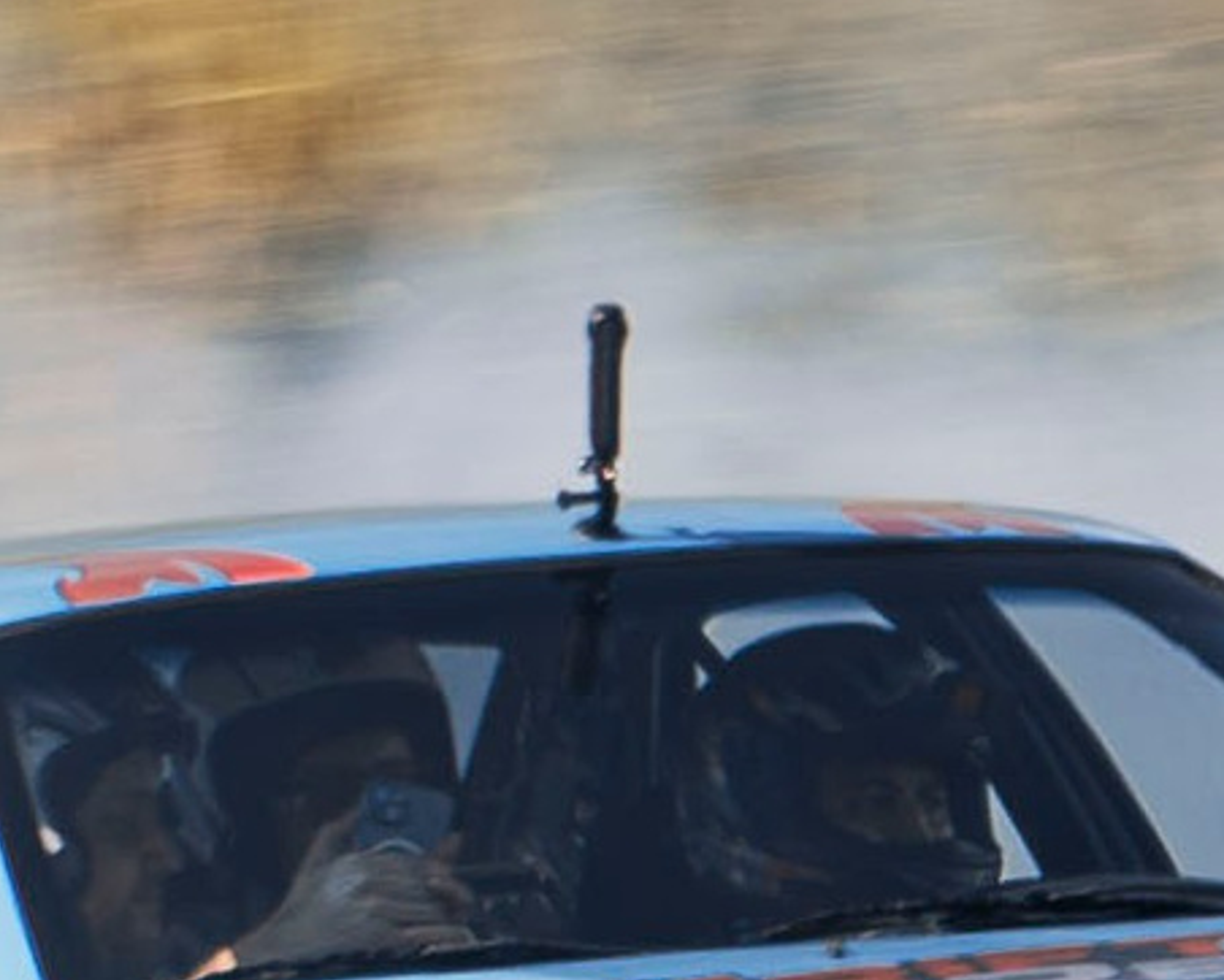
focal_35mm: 2054
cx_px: 3465
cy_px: 1481
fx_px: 74440
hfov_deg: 0.9
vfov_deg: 0.8
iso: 100
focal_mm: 180
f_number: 10
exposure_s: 1/125
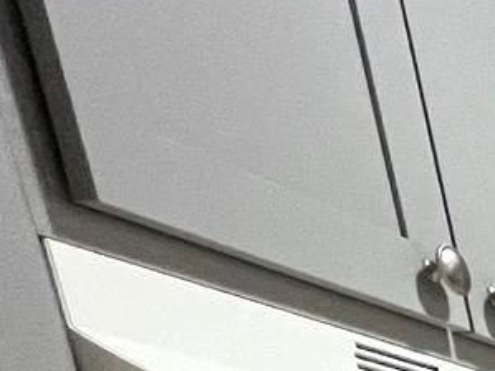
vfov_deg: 11.0
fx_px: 1272
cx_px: 1468
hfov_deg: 11.7
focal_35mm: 89
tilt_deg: -18.4
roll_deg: +1.5
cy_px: 1100
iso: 250
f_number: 1.8
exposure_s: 1/60
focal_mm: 1.57
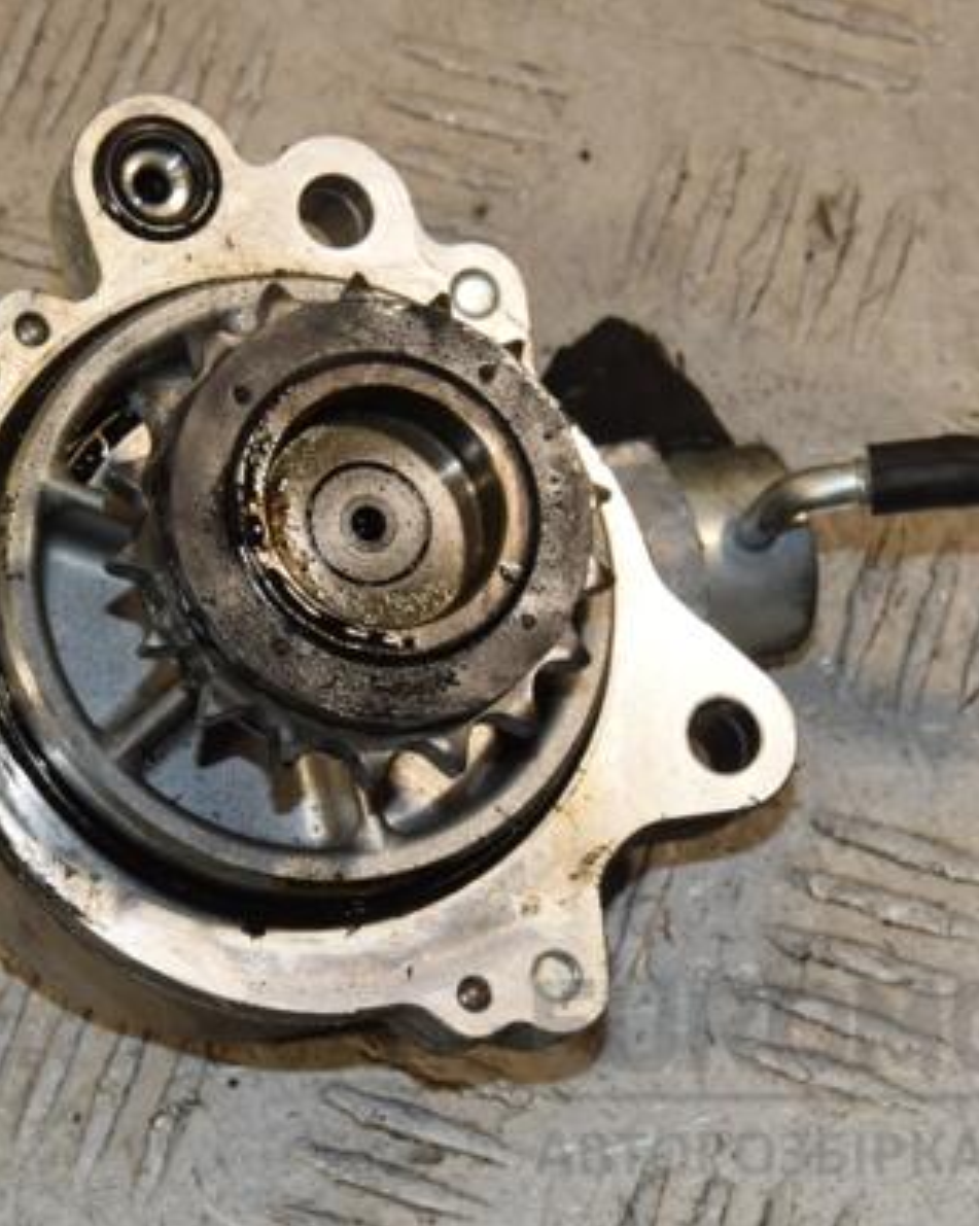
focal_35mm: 149
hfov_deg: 10.4
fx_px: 5403
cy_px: 615
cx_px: 476
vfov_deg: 12.9
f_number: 13
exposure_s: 1/200
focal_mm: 70
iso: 800
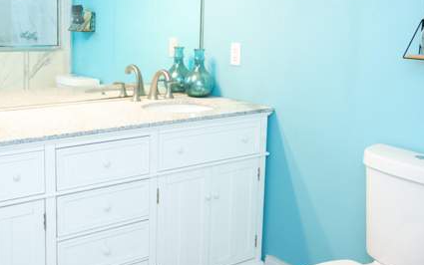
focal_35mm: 46
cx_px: 157
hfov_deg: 43.1
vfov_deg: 27.9
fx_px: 532
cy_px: 90
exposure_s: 1/100
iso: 800
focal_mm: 24
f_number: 4
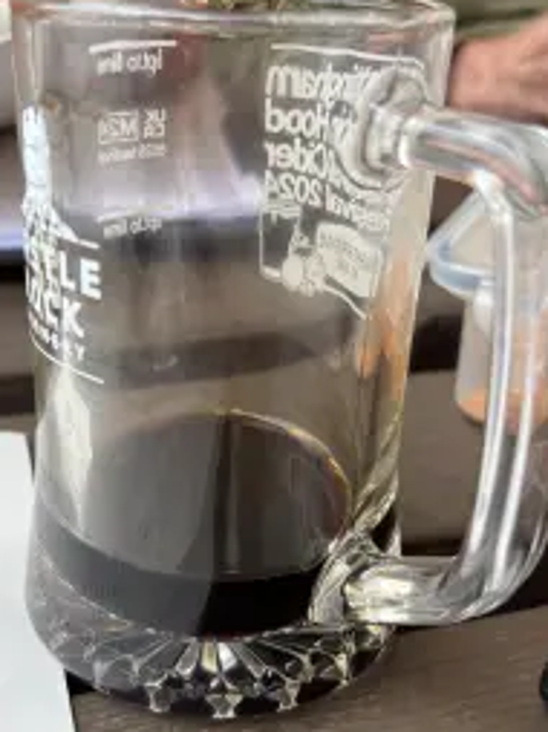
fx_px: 867
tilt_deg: -30.9
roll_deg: -4.2
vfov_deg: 45.5
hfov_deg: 35.0
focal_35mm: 41
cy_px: 447
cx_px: 237
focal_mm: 5.96
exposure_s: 1/100
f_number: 1.6
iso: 80
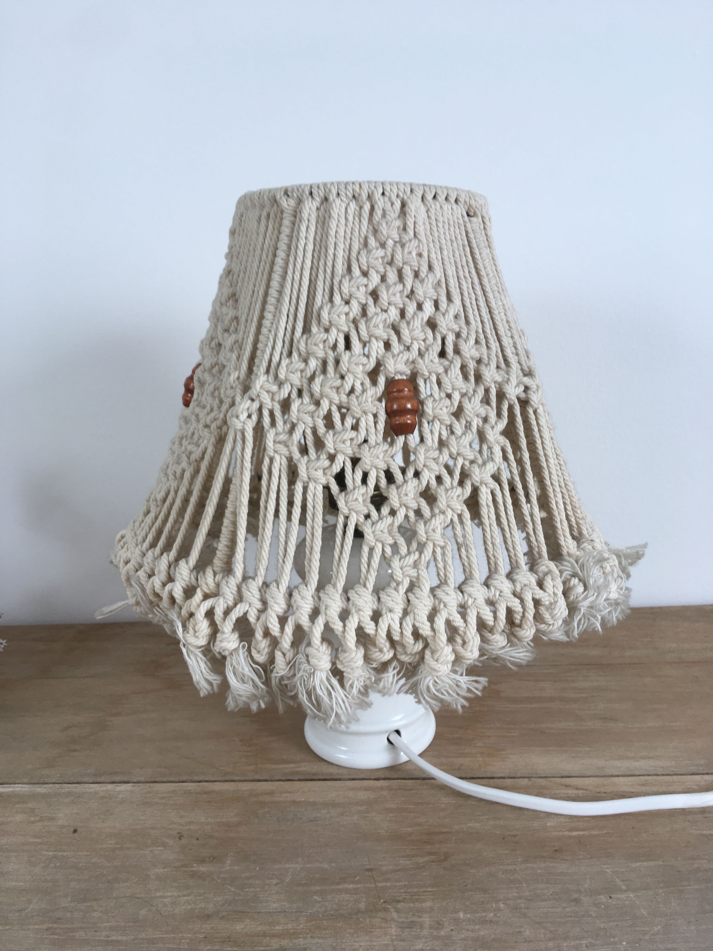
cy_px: 476
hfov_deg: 48.2
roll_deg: +1.9
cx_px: 356
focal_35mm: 29
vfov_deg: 61.7
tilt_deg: -16.3
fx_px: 796
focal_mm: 4.15
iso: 32
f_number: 2.2
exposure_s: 1/50
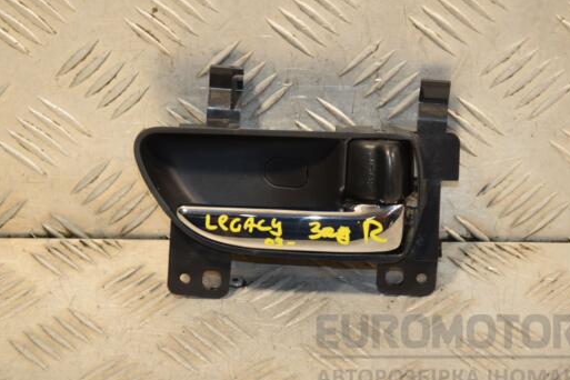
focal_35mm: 158
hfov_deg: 13.0
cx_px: 296
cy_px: 183
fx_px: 2501
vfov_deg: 8.7
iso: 800
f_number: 6.3
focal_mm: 90
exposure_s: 1/200
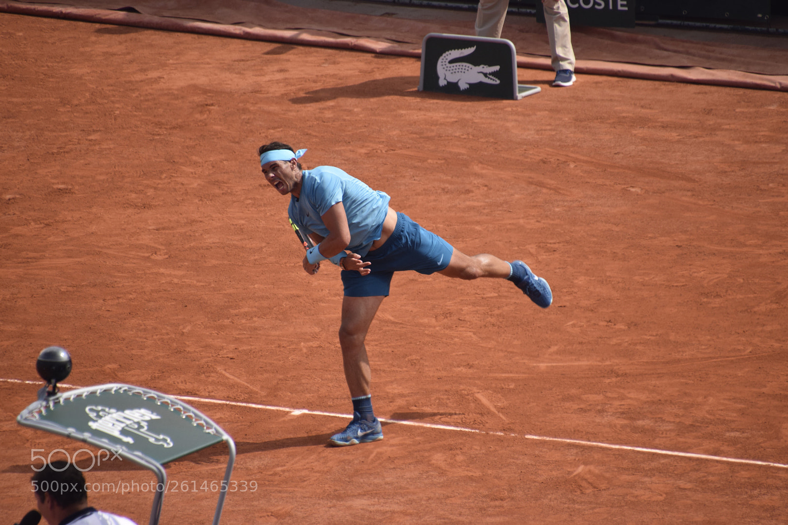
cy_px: 262
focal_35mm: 600
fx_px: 13130
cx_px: 394
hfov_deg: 3.4
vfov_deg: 2.3
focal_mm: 400
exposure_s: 1/1250
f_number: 6.3
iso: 400
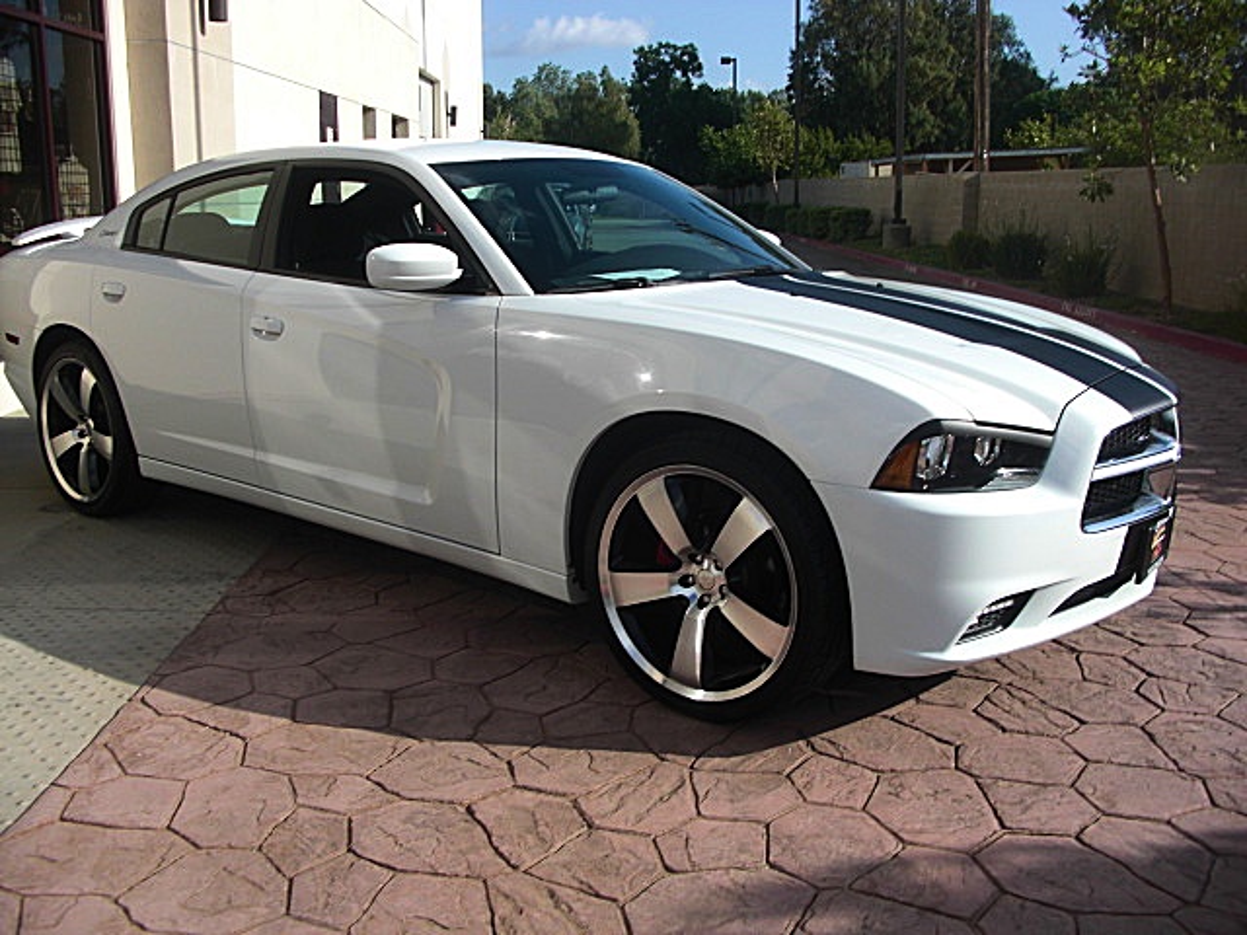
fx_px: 1297
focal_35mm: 36
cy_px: 468
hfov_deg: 51.4
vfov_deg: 39.7
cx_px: 624
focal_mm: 6.3
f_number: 7.9
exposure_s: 1/125
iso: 50
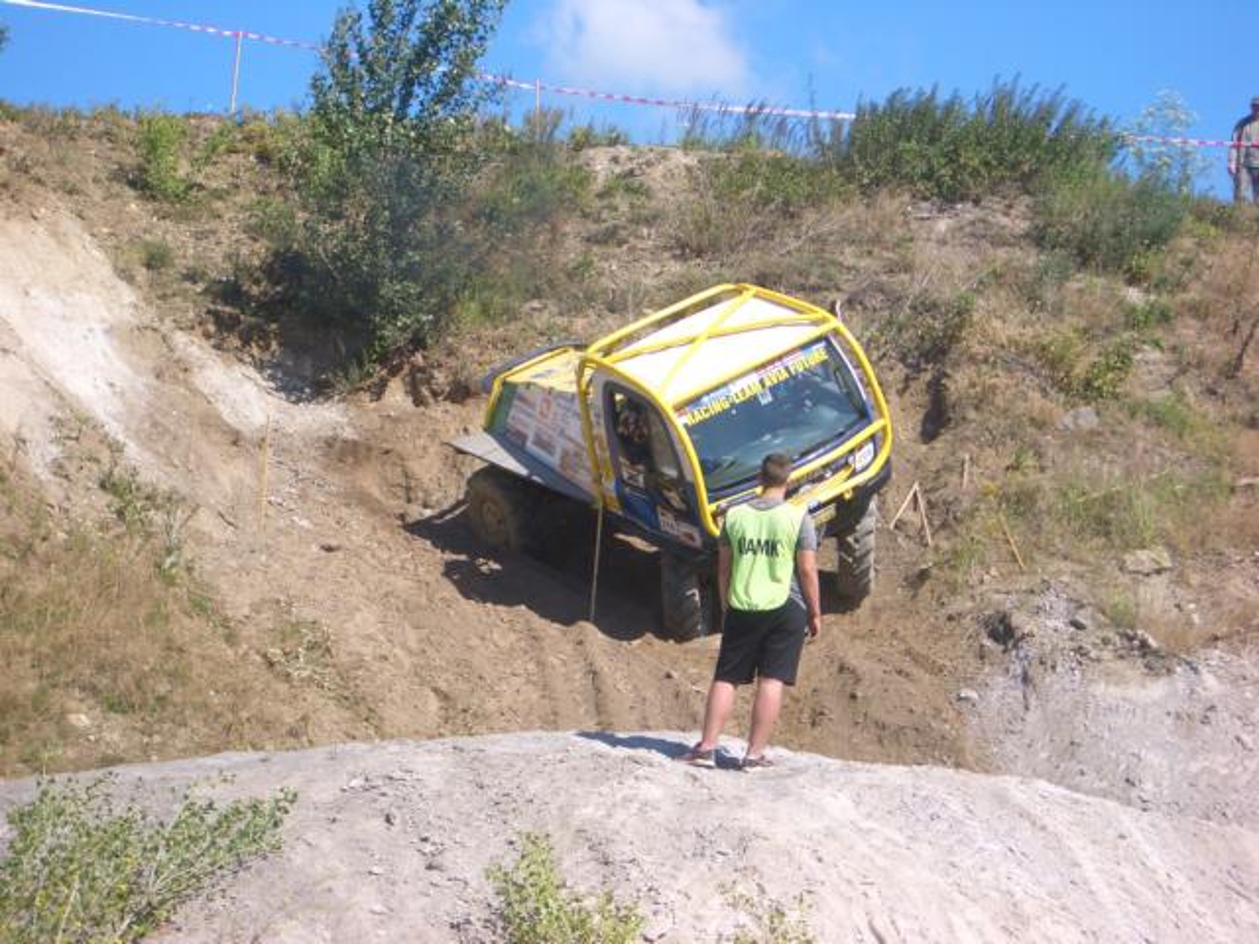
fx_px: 3201
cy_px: 472
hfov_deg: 22.3
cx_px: 630
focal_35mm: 88
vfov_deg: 16.8
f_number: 4.4
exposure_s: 1/400
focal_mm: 14.6
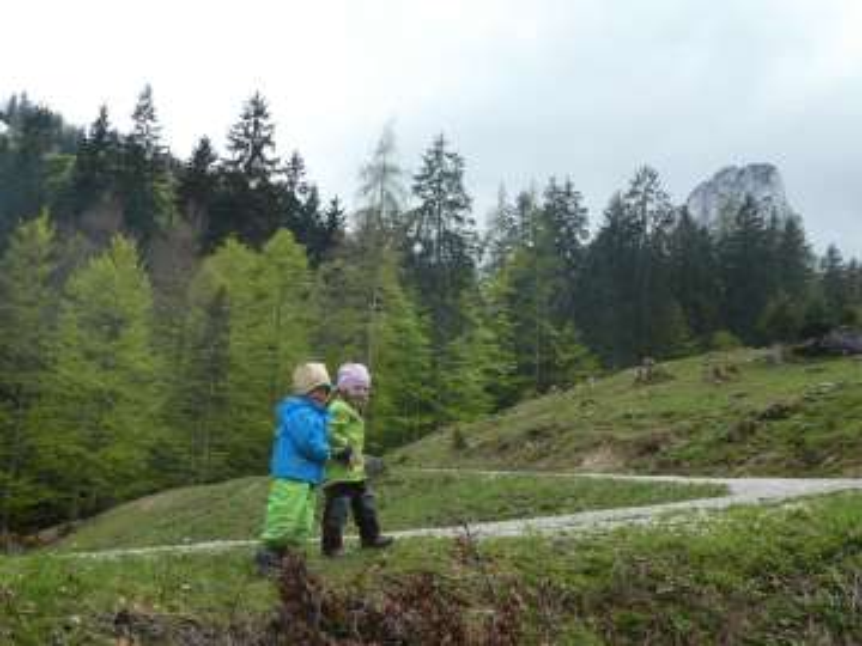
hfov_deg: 40.4
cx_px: 431
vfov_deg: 30.9
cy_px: 323
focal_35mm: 47
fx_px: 1170
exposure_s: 1/200
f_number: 4
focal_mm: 8.4
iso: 80
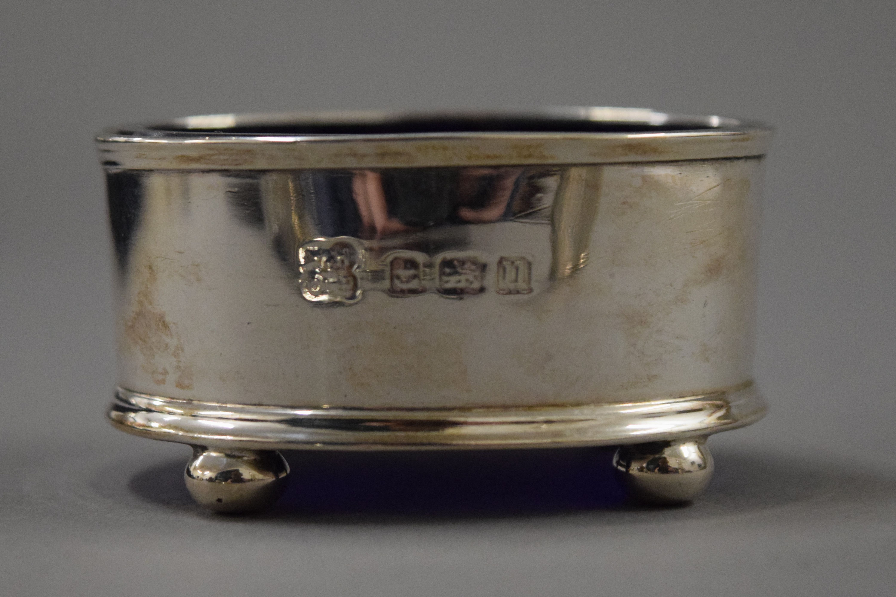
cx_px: 448
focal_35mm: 82
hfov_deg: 24.6
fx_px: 2053
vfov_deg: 16.6
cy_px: 298
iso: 2800
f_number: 5.6
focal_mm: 55
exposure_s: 1/125
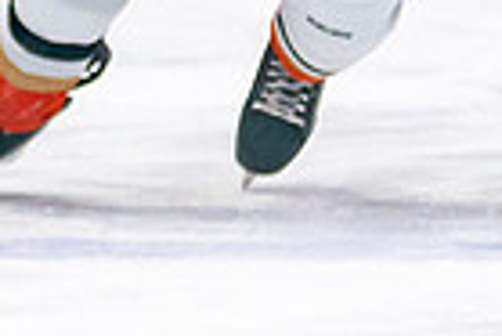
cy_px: -183
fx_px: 15522
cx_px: 249
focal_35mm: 1112
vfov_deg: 1.2
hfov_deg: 1.9
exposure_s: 1/640
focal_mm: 135
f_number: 2.8
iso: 640
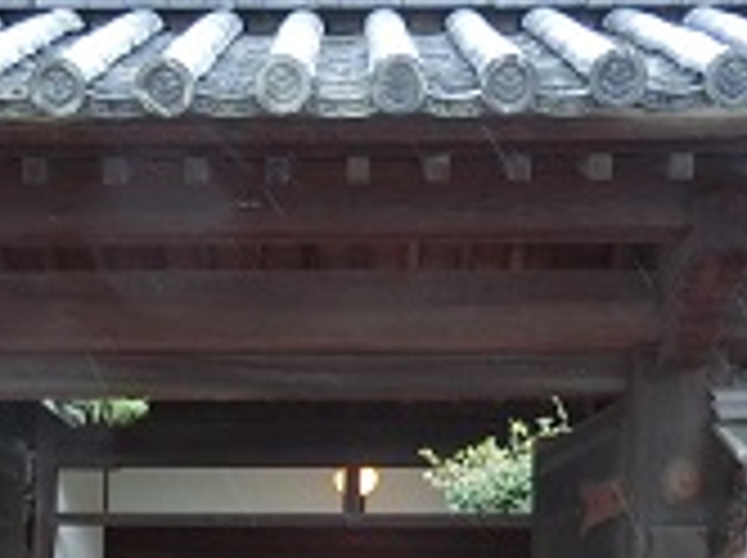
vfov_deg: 20.7
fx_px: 1465
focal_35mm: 68
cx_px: 344
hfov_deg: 28.6
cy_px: 585
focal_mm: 4.5
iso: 400
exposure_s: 1/100
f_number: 3.5
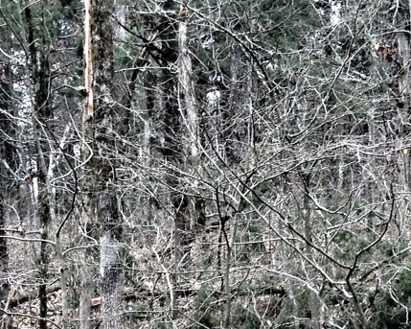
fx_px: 1581
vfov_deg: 11.2
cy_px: 539
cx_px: 271
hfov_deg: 14.8
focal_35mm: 130
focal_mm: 4.28
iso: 80
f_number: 2.4
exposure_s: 1/120
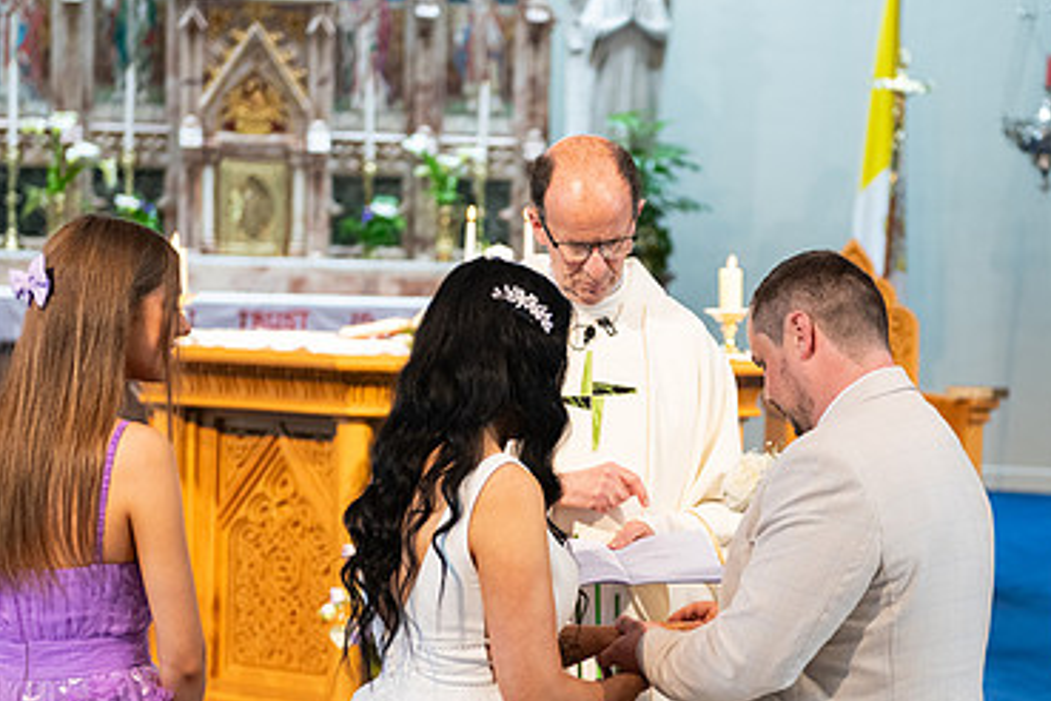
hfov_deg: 18.6
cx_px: 664
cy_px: 477
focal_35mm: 110
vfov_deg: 12.4
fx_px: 3211
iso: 800
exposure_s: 1/160
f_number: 3.5
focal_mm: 70
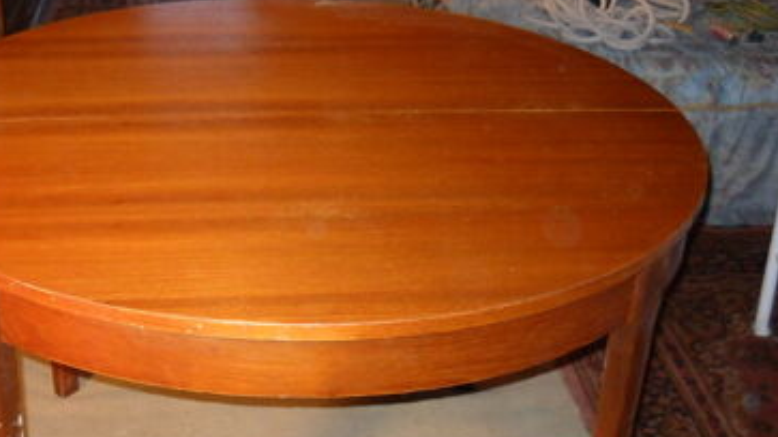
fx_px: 1217
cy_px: 334
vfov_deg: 20.2
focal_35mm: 59
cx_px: 281
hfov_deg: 35.2
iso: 200
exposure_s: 1/30
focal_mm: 6.72
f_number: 3.1
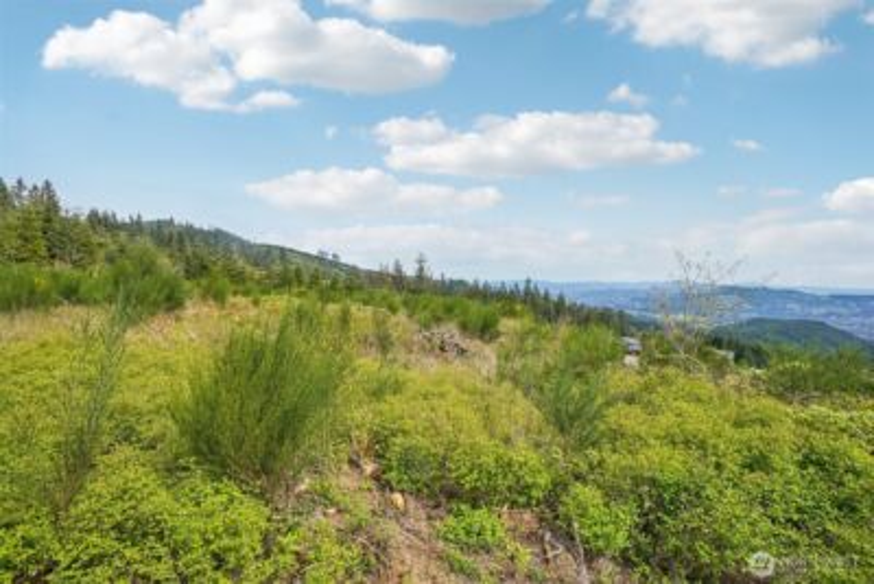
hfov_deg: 100.4
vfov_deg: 77.4
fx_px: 364
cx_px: 437
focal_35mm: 15
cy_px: 292
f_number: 8
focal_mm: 10
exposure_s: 1/1000
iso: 400
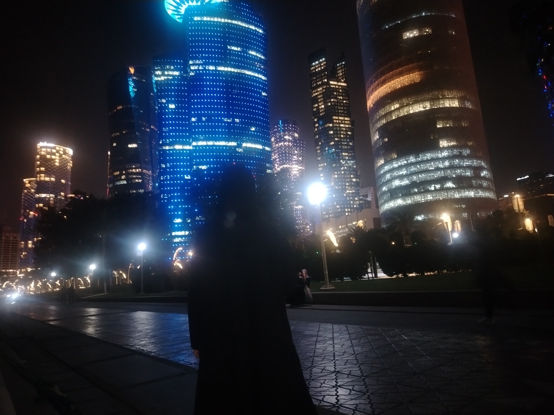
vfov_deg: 56.8
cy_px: 208
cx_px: 277
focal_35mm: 24
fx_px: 384
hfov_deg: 71.6
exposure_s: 1/20
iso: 5450
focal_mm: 5.25
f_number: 1.75
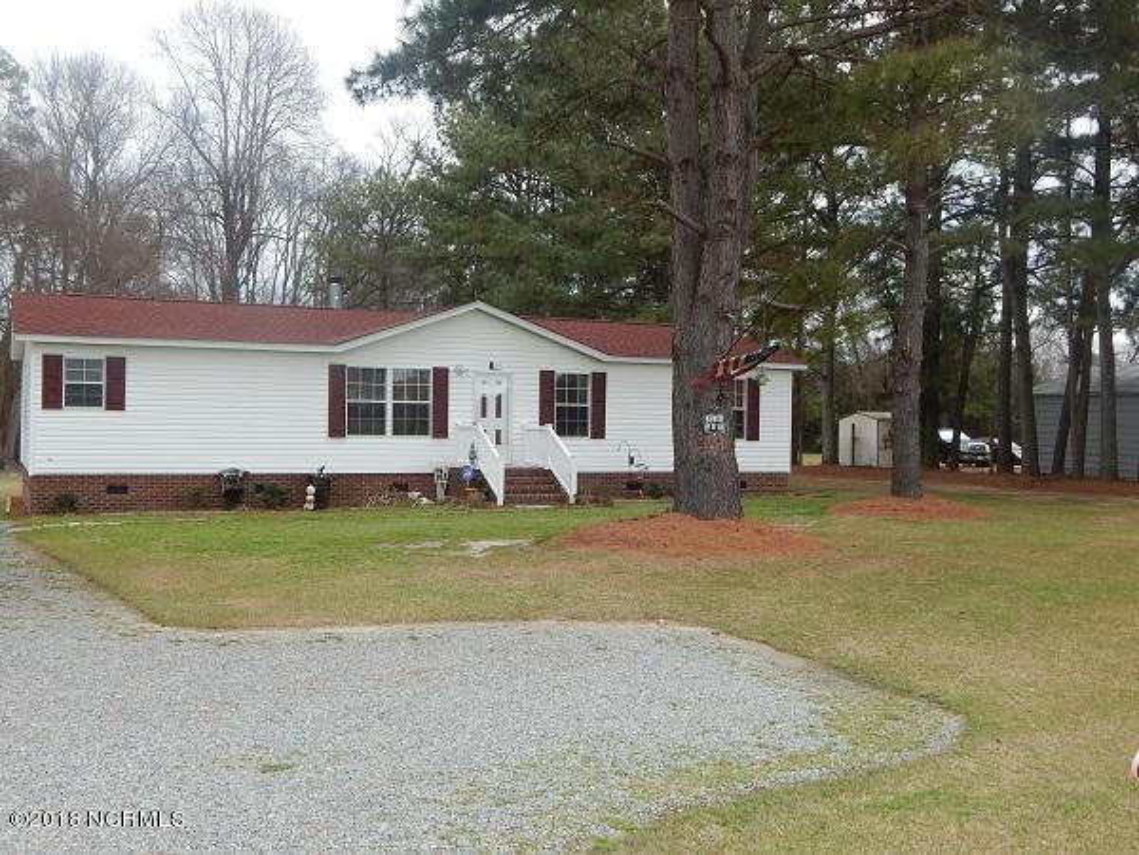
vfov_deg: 37.7
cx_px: 570
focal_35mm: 38
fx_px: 1250
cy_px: 428
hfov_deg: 49.0
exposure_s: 1/500
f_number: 3.4
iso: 125
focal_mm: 6.8
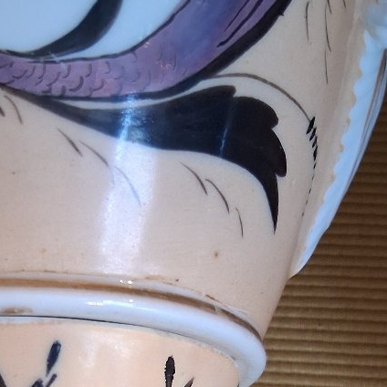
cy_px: 511
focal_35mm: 65
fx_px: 822
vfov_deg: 23.3
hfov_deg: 26.0
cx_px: 74
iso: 320
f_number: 1.8
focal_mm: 3.98
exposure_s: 1/50
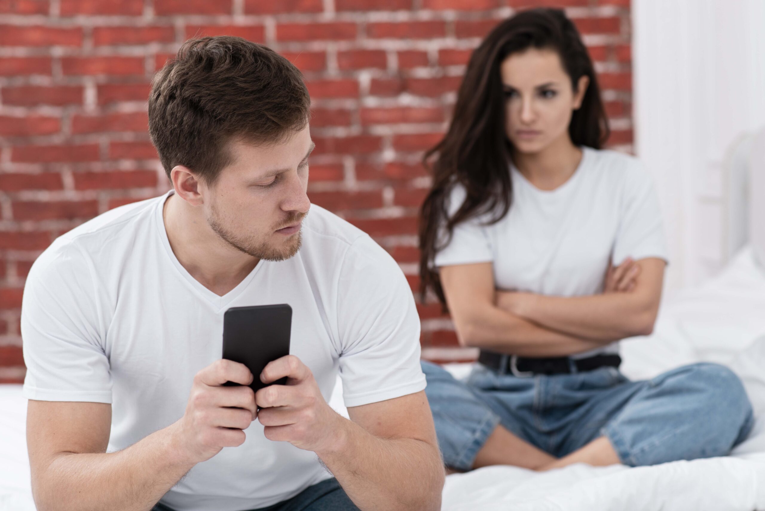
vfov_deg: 16.1
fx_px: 1807
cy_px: 256
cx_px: 382
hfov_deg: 23.9
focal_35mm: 85
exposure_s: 1/160
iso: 125
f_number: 3.5
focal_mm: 85
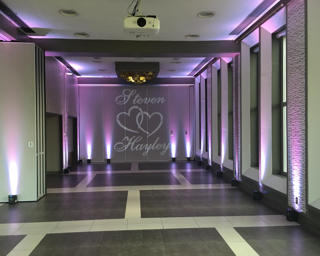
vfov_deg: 47.1
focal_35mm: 31
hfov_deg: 57.2
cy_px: 130
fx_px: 294
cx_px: 158
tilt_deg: -0.7
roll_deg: +0.1
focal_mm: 4.15
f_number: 2.2
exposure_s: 1/15
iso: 25
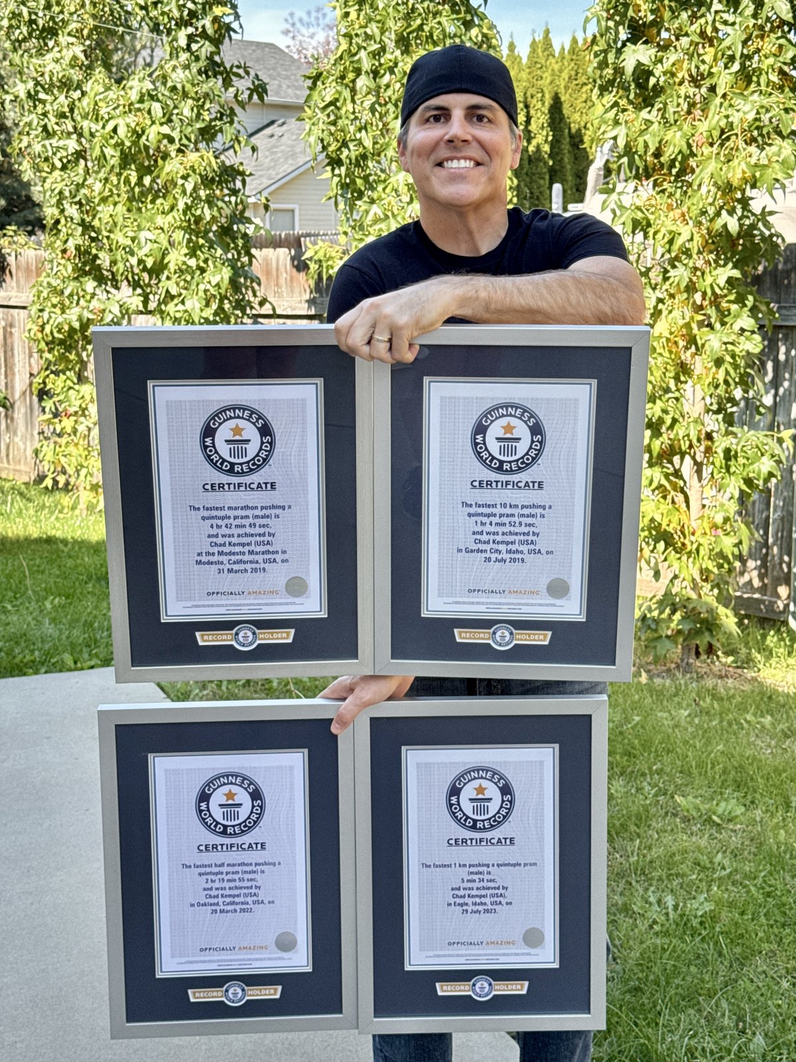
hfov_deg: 30.3
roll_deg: +0.3
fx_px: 1472
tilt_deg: -11.2
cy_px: 531
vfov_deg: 39.7
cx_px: 398
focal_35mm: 48
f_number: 1.78
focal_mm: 6.76
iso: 64
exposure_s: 1/664
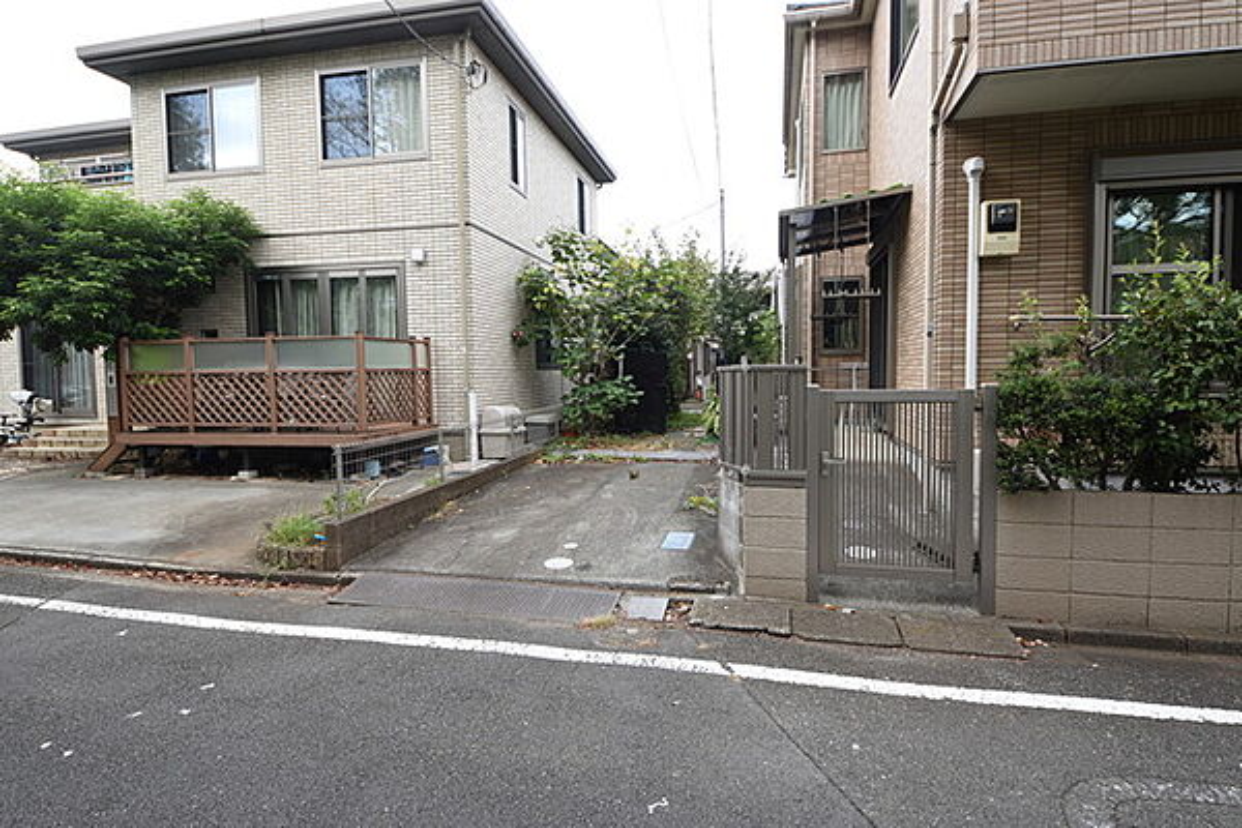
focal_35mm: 20
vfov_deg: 63.2
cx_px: 621
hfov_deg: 85.4
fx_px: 673
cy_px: 414
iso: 100
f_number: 6.3
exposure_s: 1/50
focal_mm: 13
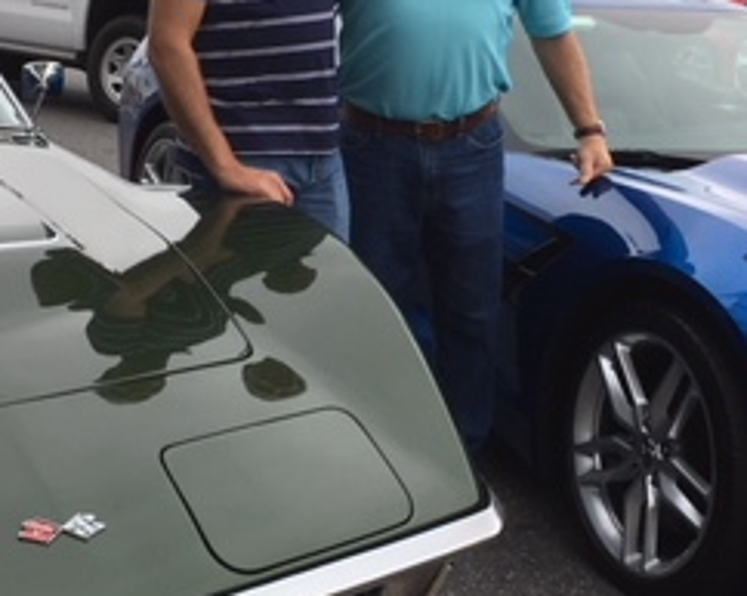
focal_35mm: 75
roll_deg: +1.8
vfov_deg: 20.4
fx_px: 1656
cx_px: 281
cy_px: 312
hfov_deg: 25.3
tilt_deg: -11.9
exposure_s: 1/493
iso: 25
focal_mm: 4.15
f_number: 2.2
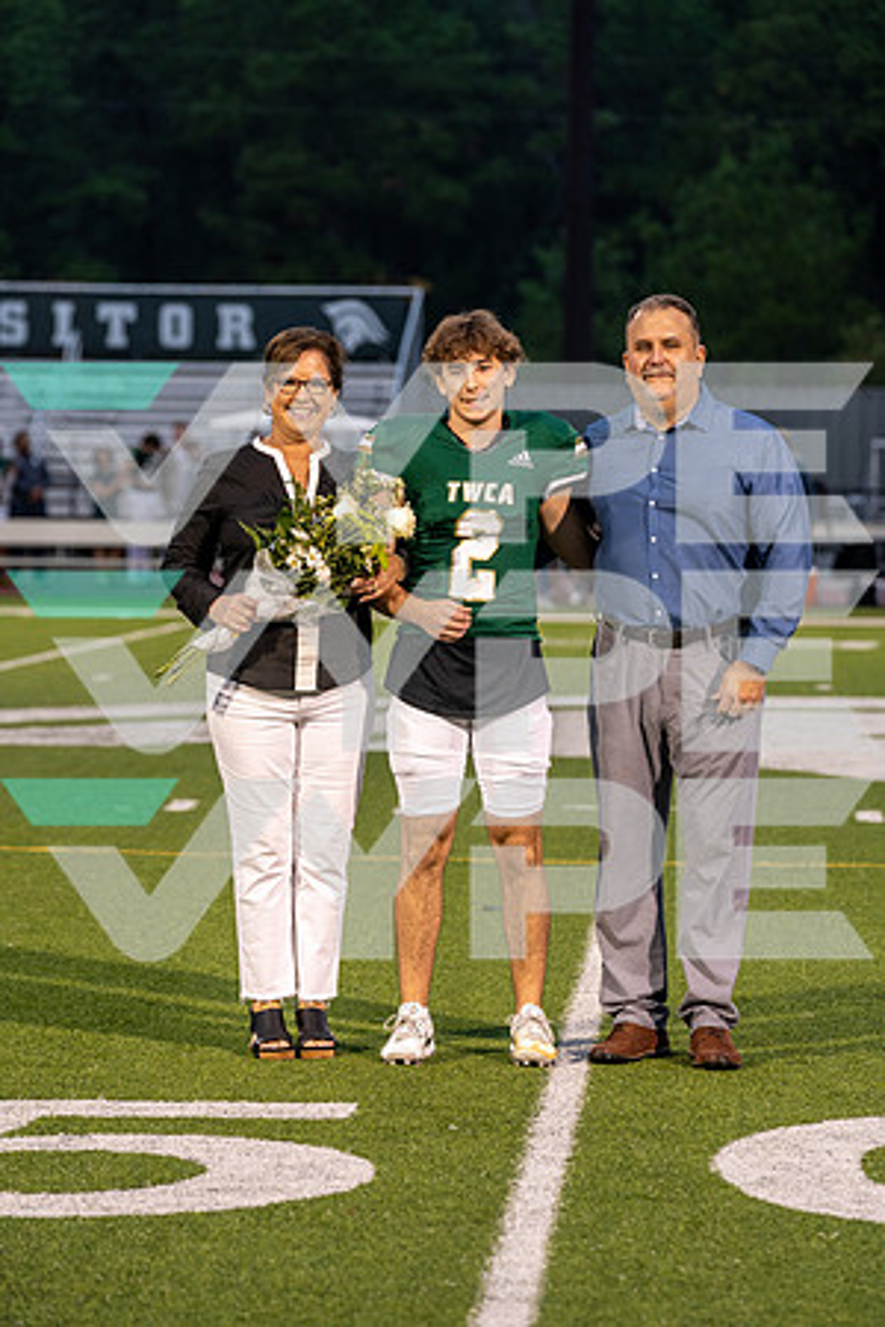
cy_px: 664
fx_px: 5420
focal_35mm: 147
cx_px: 442
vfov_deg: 14.0
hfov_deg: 9.3
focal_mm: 147
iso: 800
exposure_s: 1/125
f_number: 4.5
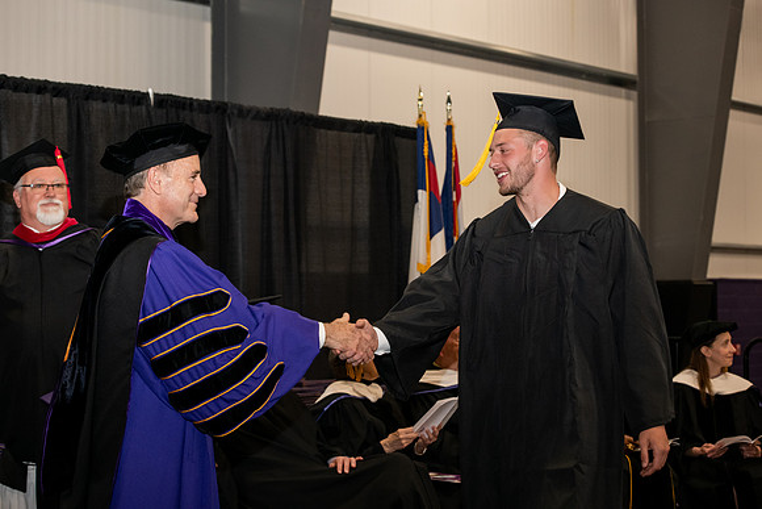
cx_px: 381
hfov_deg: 28.8
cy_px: 254
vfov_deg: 19.5
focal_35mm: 70
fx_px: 1482
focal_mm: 70
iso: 2000
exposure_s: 1/200
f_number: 5.6
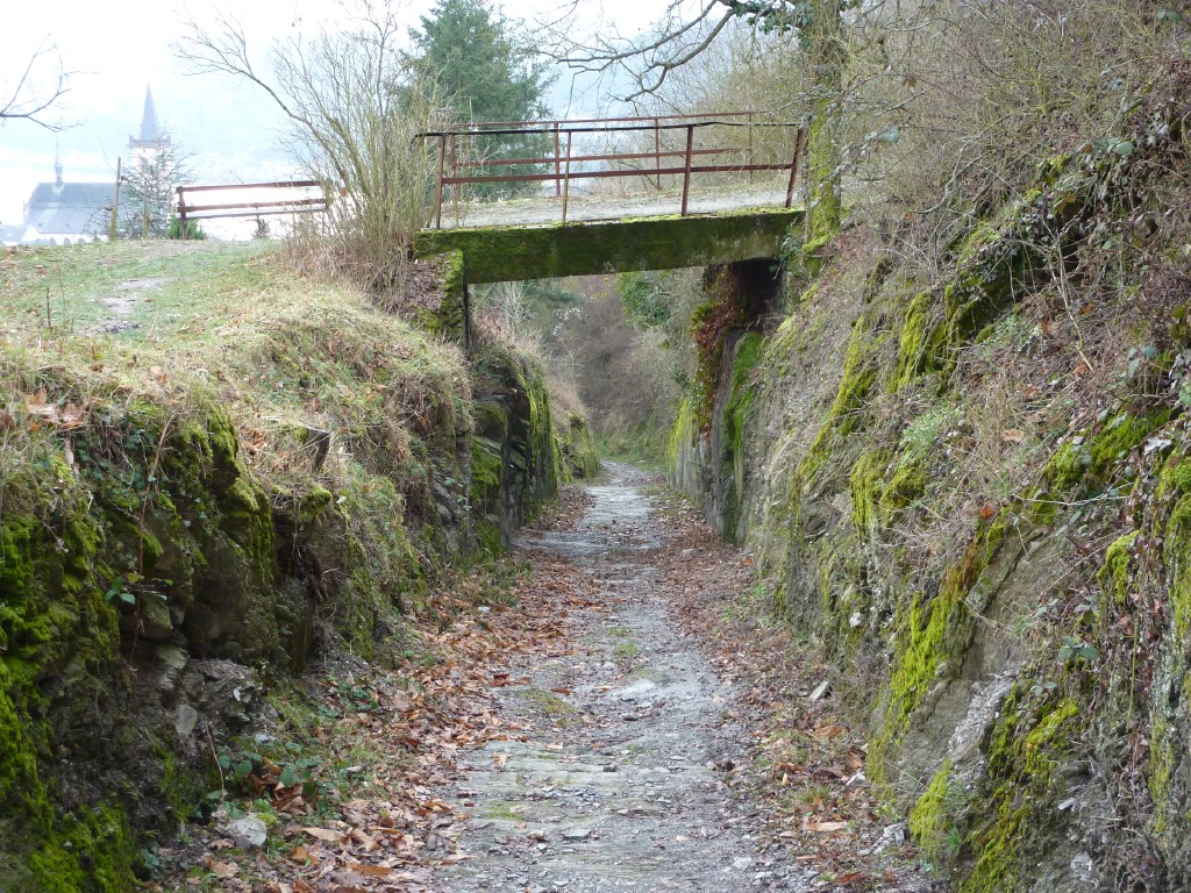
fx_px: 1789
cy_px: 446
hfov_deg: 36.8
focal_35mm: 52
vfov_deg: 28.0
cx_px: 596
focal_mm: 8.5
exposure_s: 1/30
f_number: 3.8
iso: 160
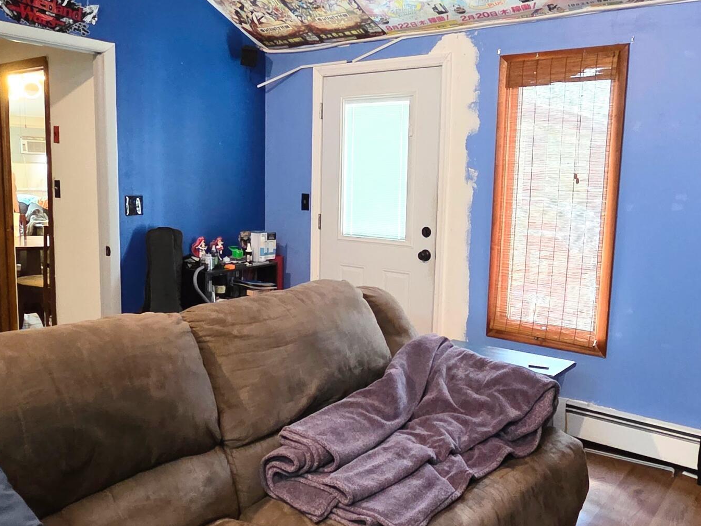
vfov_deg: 48.2
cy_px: 264
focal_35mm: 29
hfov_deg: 61.6
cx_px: 367
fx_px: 587
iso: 1250
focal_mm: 2.2
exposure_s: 1/60
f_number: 2.2
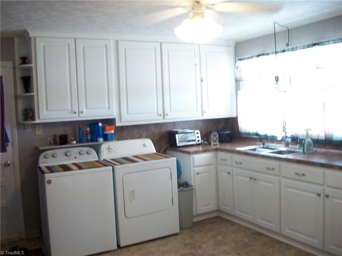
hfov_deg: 56.8
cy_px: 128
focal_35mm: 32
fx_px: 316
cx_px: 171
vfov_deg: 44.2
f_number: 2.9
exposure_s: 1/20
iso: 160
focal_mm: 5.7
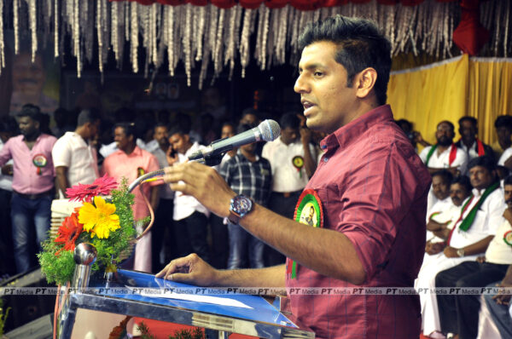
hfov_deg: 23.4
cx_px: 256
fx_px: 1235
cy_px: 170
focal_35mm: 87
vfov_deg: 15.7
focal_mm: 58
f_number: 6.3
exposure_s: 1/125
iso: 400
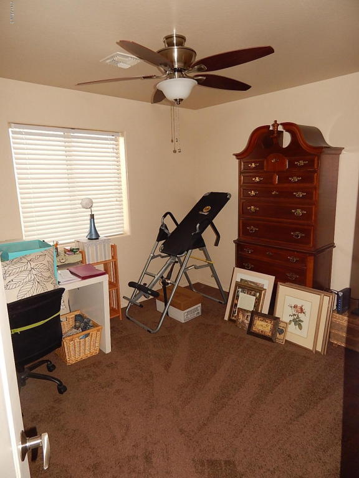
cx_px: 180
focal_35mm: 23
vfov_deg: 73.9
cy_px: 239
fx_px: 318
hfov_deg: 58.9
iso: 200
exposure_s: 1/30
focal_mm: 4
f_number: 3
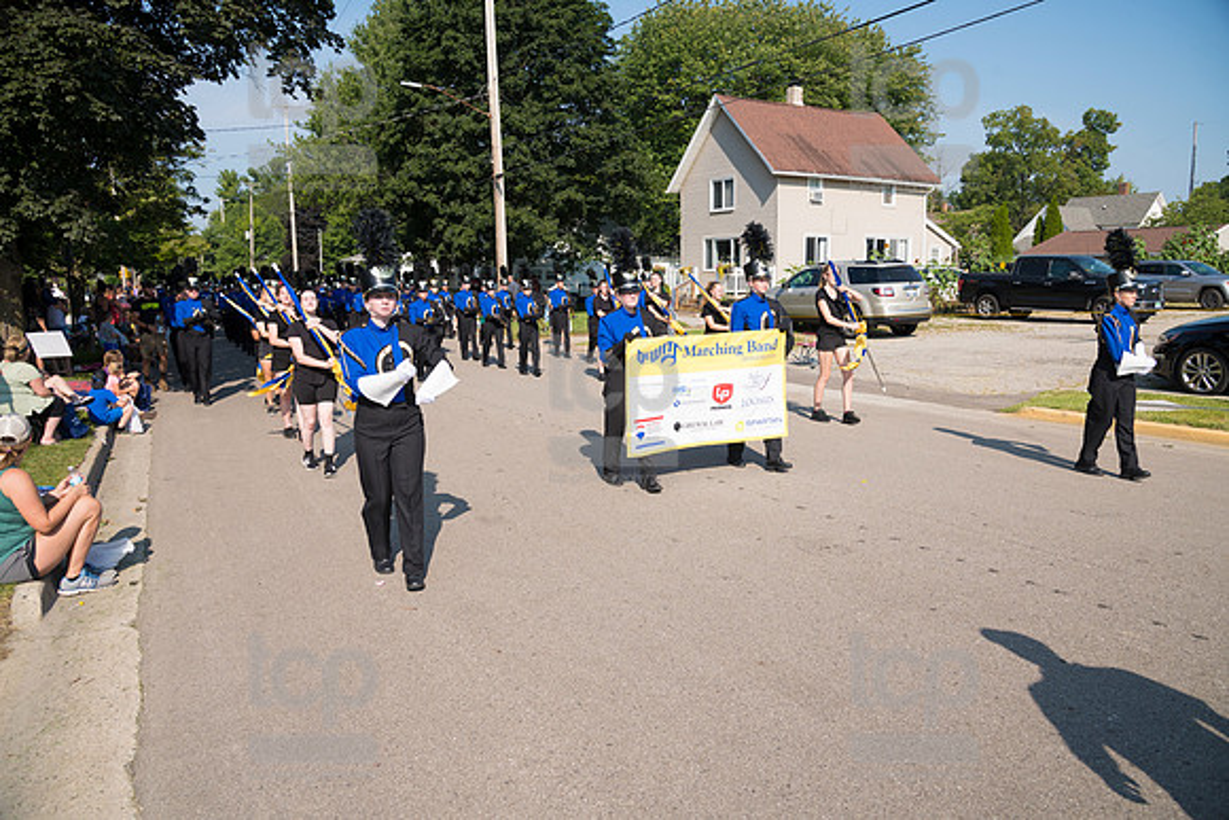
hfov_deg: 73.7
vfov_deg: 53.2
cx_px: 614
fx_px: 819
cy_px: 410
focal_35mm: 24
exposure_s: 1/800
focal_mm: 24
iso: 320
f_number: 6.3
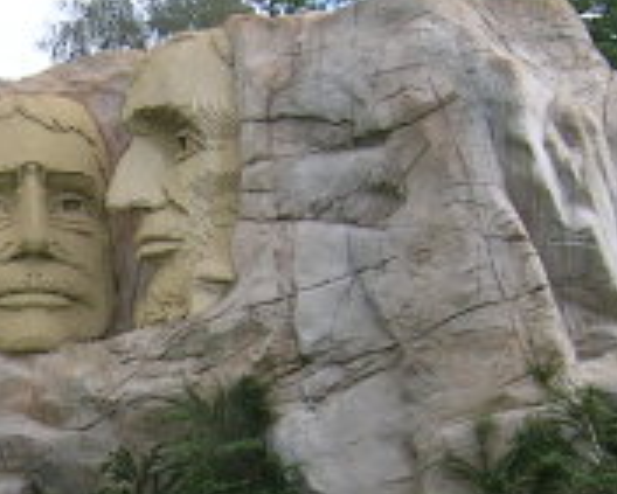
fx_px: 2393
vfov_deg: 11.6
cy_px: 526
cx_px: -91
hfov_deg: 14.3
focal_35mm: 131
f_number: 4.9
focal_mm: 5.7
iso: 50
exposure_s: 1/202
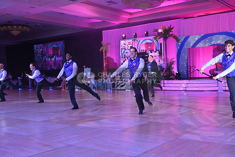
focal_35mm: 40
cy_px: 78
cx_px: 118
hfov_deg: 48.4
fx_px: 261
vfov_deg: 33.4
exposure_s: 1/400
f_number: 9
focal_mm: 40
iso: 6400
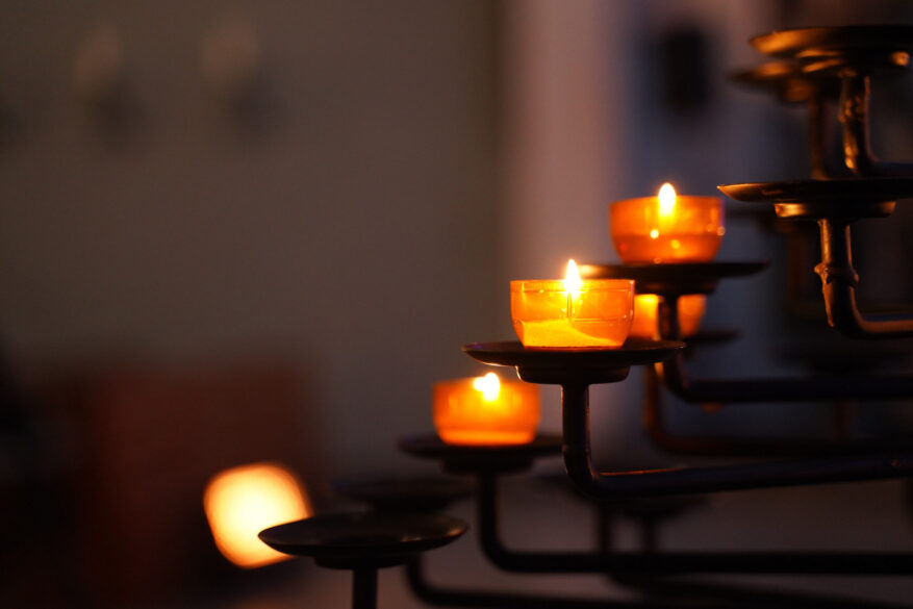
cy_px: 304
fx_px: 1902
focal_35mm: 75
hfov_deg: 27.0
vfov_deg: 18.2
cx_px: 456
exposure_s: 1/80
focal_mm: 75
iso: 4000
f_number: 2.8
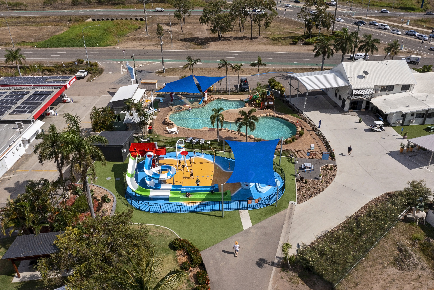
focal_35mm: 28
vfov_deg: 46.4
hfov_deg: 65.5
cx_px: 217
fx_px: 338
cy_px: 145
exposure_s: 1/800
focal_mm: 10.26
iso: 100
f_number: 7.1
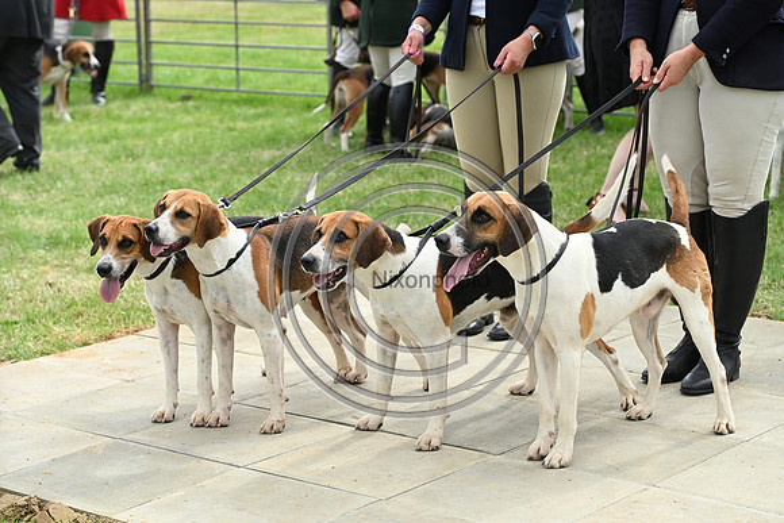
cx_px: 392
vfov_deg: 14.9
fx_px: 2004
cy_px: 262
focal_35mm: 92
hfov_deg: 22.1
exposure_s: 1/1000
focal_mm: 92
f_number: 5.6
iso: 560
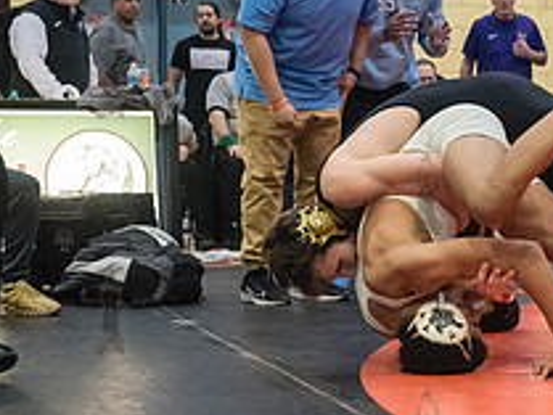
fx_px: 1822
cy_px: 330
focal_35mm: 114
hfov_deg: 16.8
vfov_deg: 12.9
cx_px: 575
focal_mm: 35
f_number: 4
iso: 8000
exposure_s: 1/400
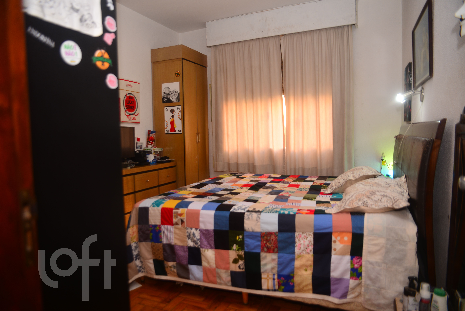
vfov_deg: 28.1
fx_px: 620
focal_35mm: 48
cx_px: 232
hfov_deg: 41.1
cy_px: 156
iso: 200
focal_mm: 48
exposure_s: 1/100
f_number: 2.8
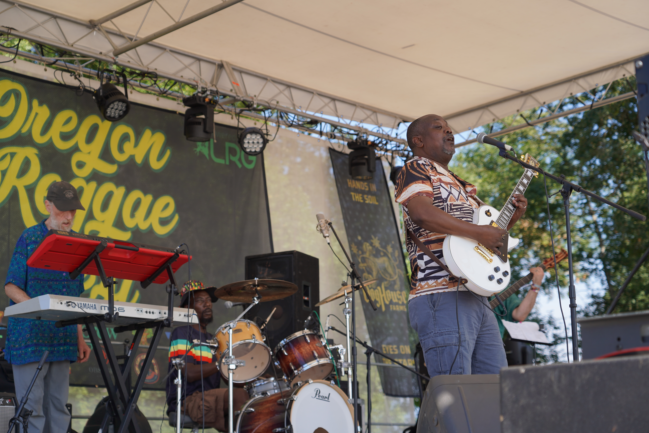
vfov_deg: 18.9
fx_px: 1298
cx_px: 329
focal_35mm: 72
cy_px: 215
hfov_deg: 28.1
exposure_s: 1/320
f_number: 4.5
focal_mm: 71
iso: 100
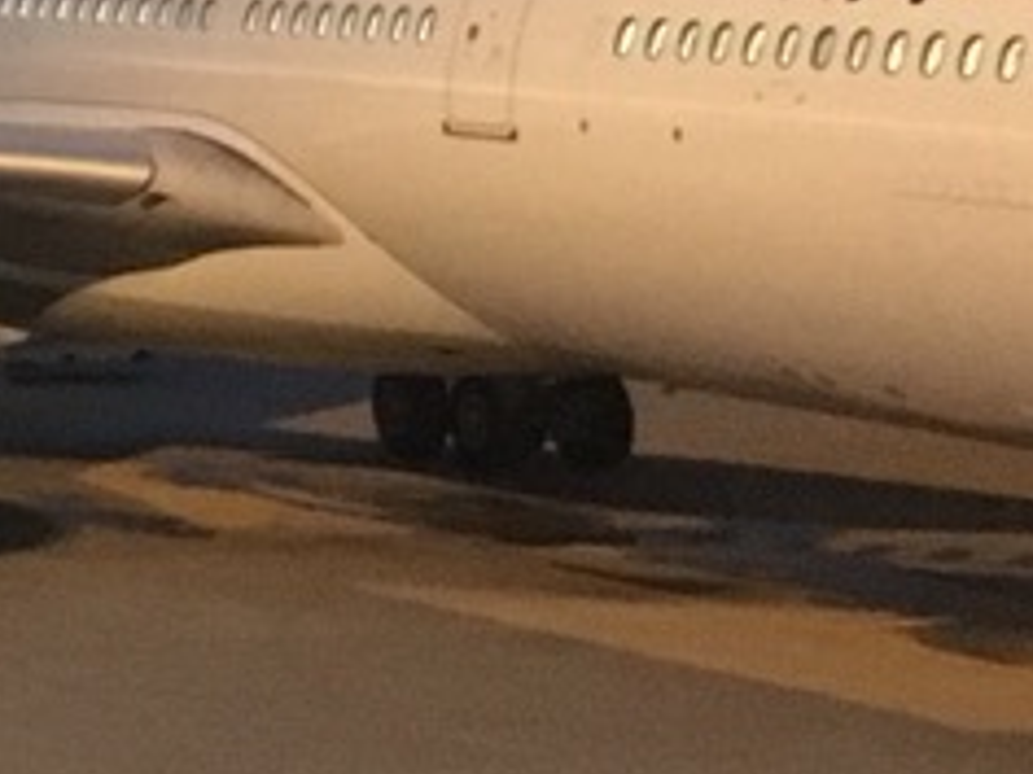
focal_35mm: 164
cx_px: -1217
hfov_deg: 10.7
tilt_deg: +3.3
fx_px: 4894
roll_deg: +0.7
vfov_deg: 8.8
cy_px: -363
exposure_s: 1/15
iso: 640
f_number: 2.2
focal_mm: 4.15
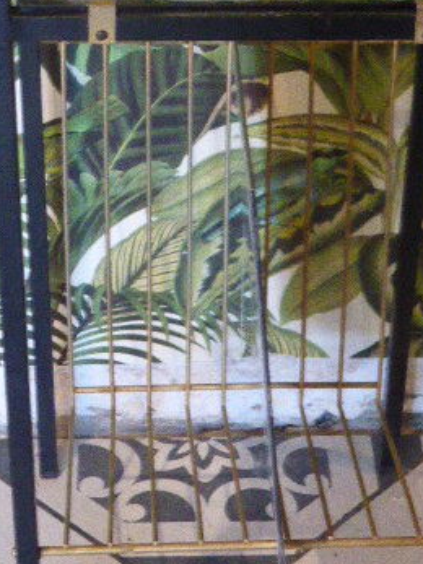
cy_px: 252
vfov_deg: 16.4
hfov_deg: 12.3
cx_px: 255
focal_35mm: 120
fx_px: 1956
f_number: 4.8
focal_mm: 11
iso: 1600
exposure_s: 1/25
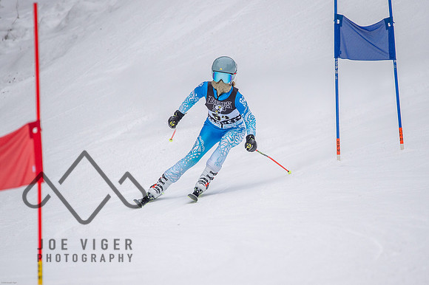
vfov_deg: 2.2
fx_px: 7443
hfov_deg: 3.3
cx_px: 230
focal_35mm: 625
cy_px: 153
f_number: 6.3
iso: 2000
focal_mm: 500
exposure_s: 1/4000
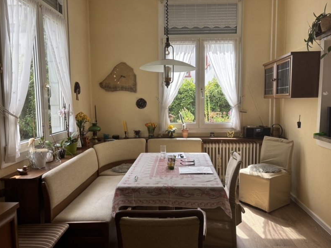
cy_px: 123
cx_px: 167
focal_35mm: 27
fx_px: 258
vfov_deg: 51.4
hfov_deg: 65.3
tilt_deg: -6.4
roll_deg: +0.9
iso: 40
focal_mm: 5.96
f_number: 1.6
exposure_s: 1/190
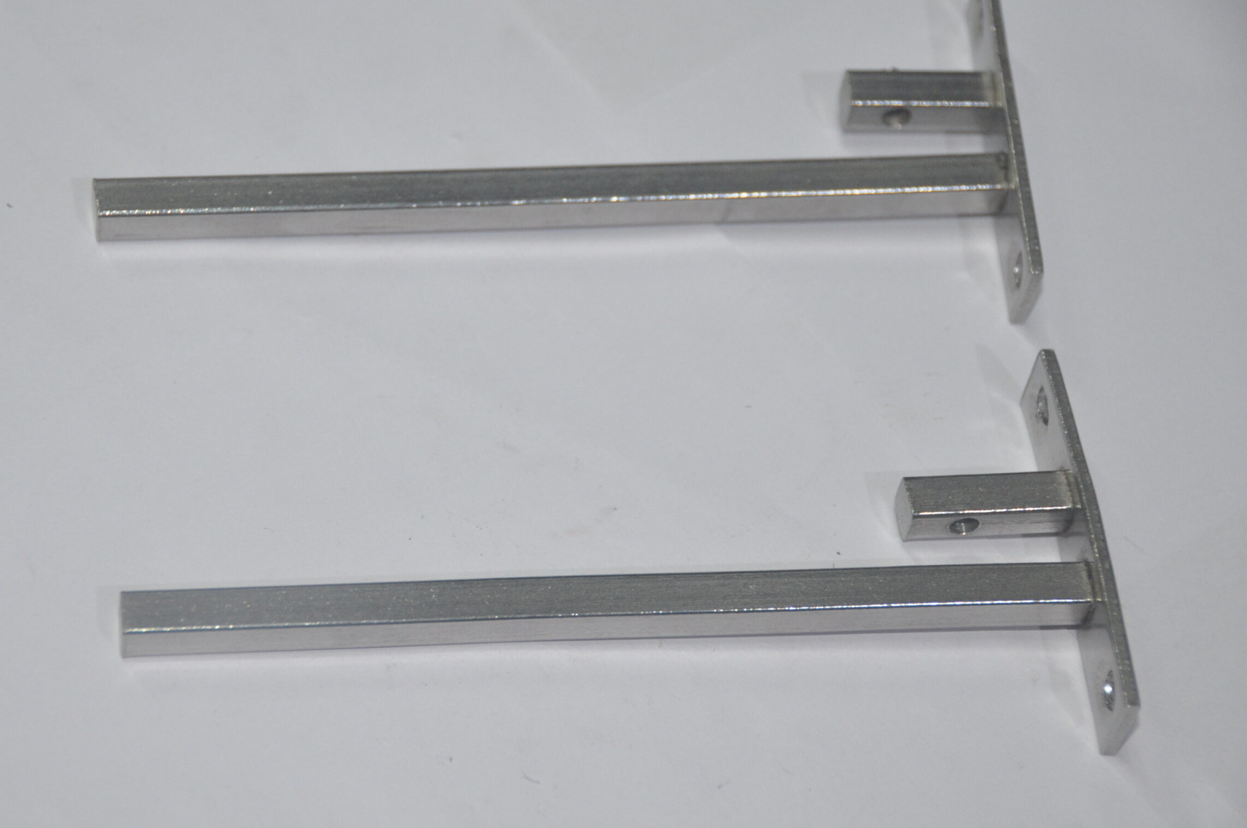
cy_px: 415
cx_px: 578
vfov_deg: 12.5
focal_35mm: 110
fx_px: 3790
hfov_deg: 18.7
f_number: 5
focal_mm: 65
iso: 1250
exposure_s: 1/60
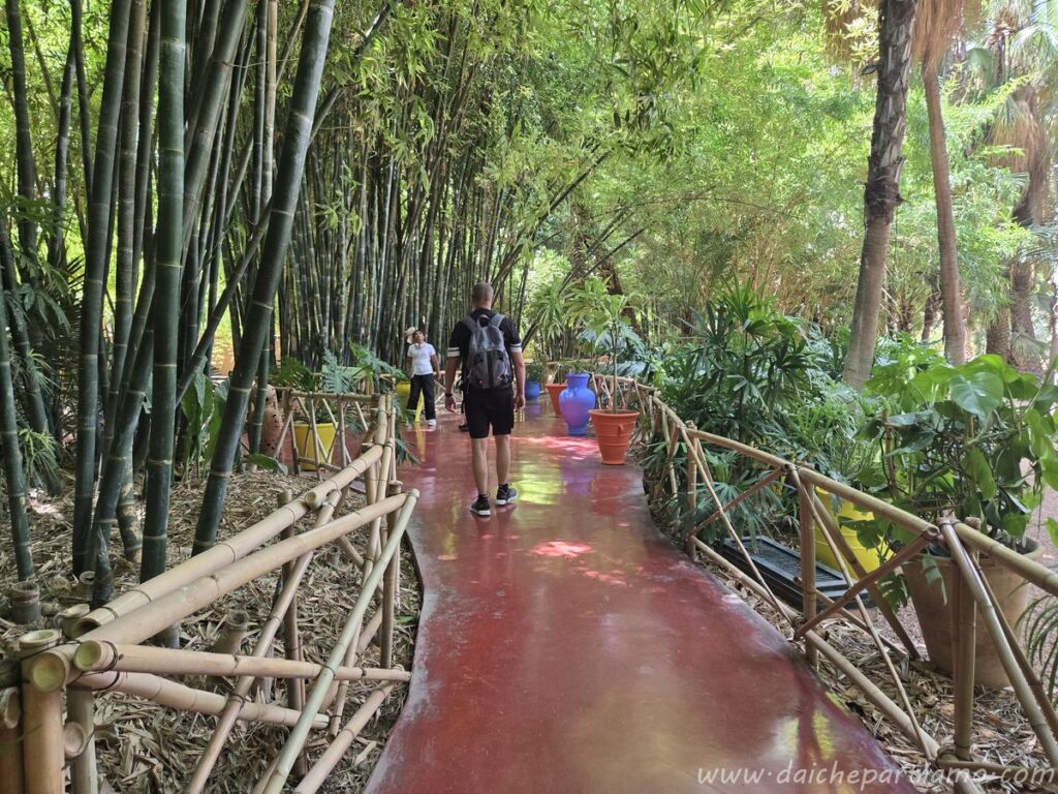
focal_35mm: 23
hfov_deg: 73.9
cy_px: 397
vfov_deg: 58.9
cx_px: 529
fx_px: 703
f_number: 1.8
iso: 160
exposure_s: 1/180
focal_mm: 5.4
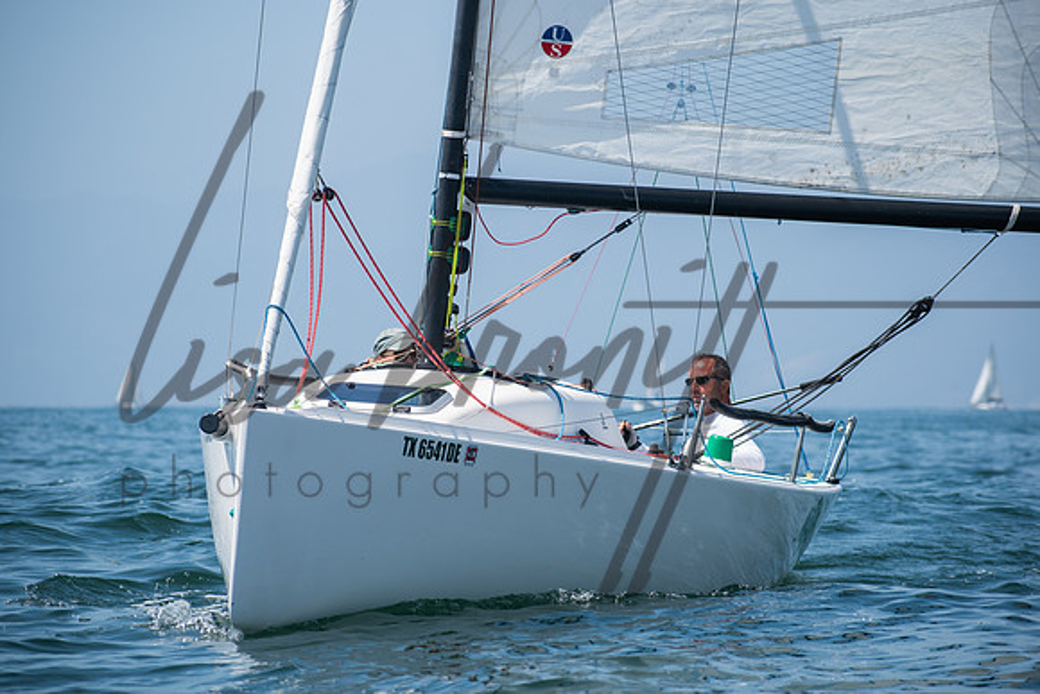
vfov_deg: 6.5
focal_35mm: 212
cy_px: 347
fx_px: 6115
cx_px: 520
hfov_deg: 9.7
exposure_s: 1/640
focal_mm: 130
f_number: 4.8
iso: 100
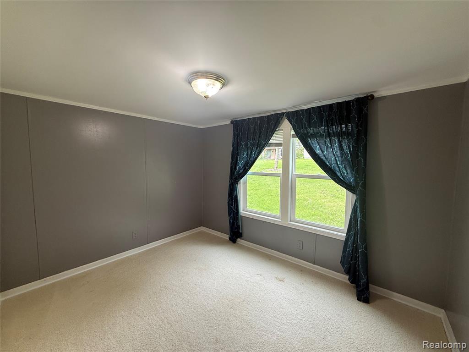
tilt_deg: -3.2
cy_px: 176
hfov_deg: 102.1
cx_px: 234
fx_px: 190
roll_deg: -0.1
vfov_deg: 85.7
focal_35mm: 14
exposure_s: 1/120
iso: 160
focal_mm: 2.22
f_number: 2.2
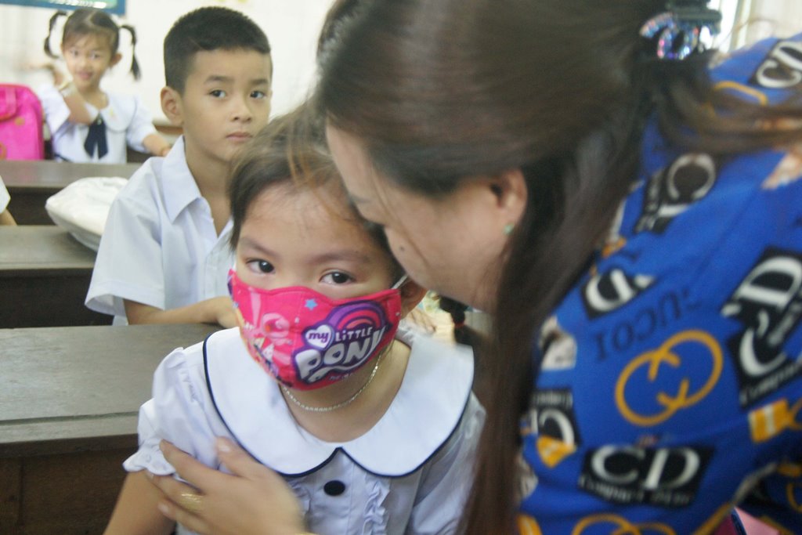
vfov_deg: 25.8
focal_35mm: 52
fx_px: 1170
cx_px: 401
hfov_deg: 37.8
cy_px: 268
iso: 1600
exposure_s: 1/30
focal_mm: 35
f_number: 5
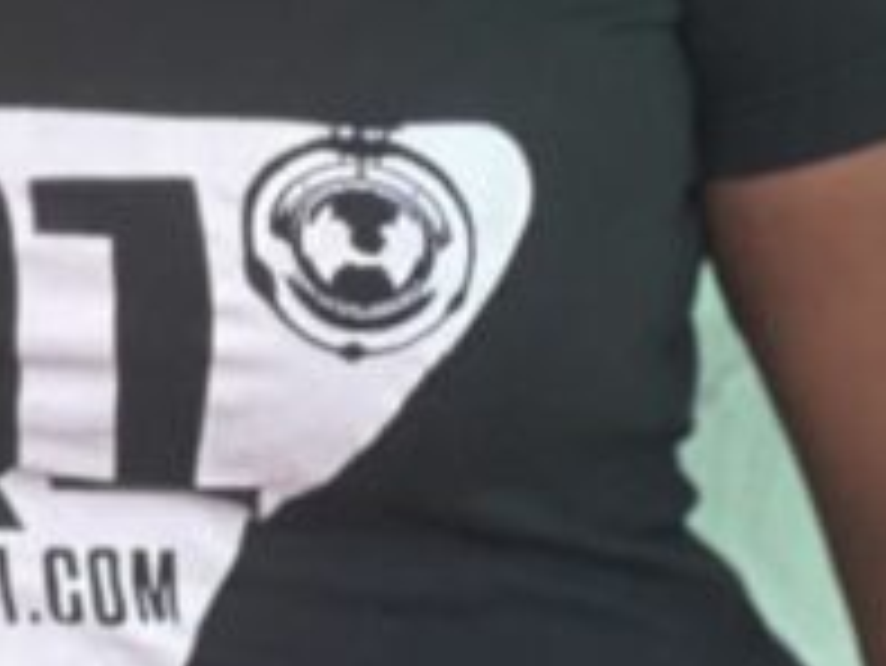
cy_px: -590
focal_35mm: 270
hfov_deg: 7.0
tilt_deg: -3.8
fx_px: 6915
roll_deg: +1.0
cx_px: -949
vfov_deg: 5.4
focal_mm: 6
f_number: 2
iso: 64
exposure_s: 1/122
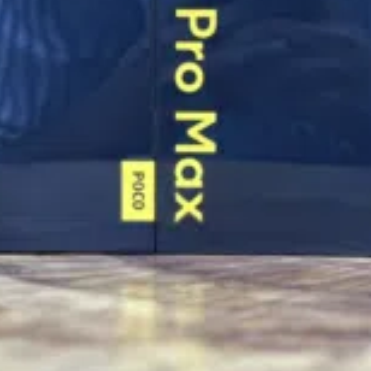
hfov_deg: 9.9
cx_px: 142
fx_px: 2146
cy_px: -39
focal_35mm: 177
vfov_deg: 9.8
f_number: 2.8
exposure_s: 1/33
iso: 320
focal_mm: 9
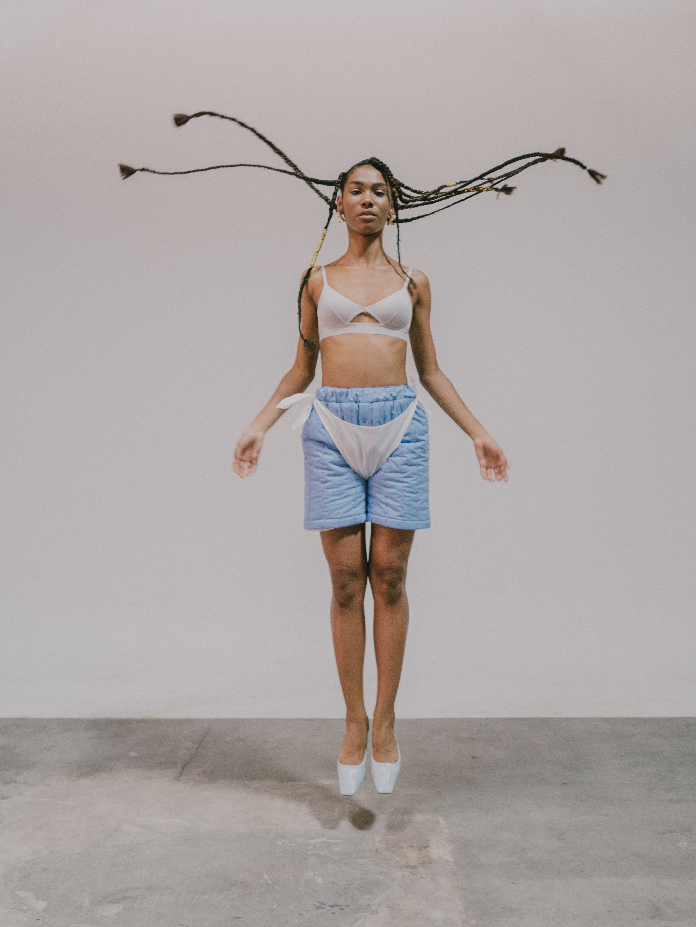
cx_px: 348
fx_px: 912
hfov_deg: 41.8
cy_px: 464
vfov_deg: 54.0
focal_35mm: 34
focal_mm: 17
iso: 400
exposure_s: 1/200
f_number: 1.8
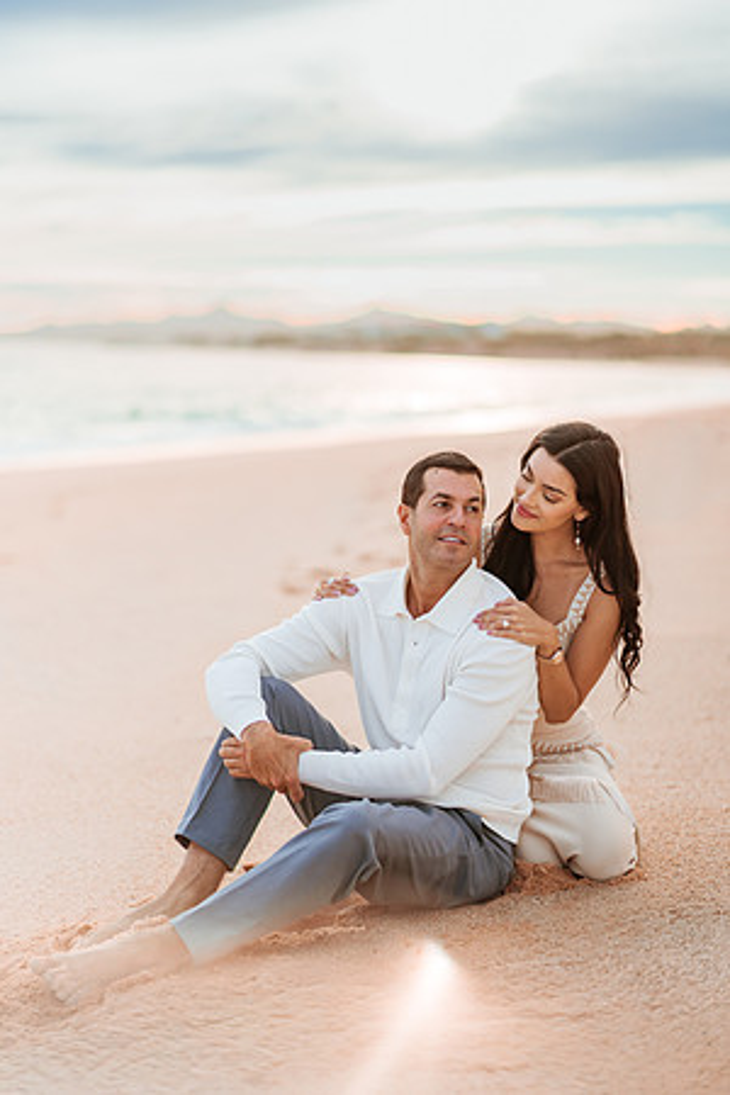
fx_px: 1764
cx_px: 365
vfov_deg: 34.5
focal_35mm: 58
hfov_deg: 23.4
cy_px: 548
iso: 250
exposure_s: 1/6400
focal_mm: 58
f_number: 1.4
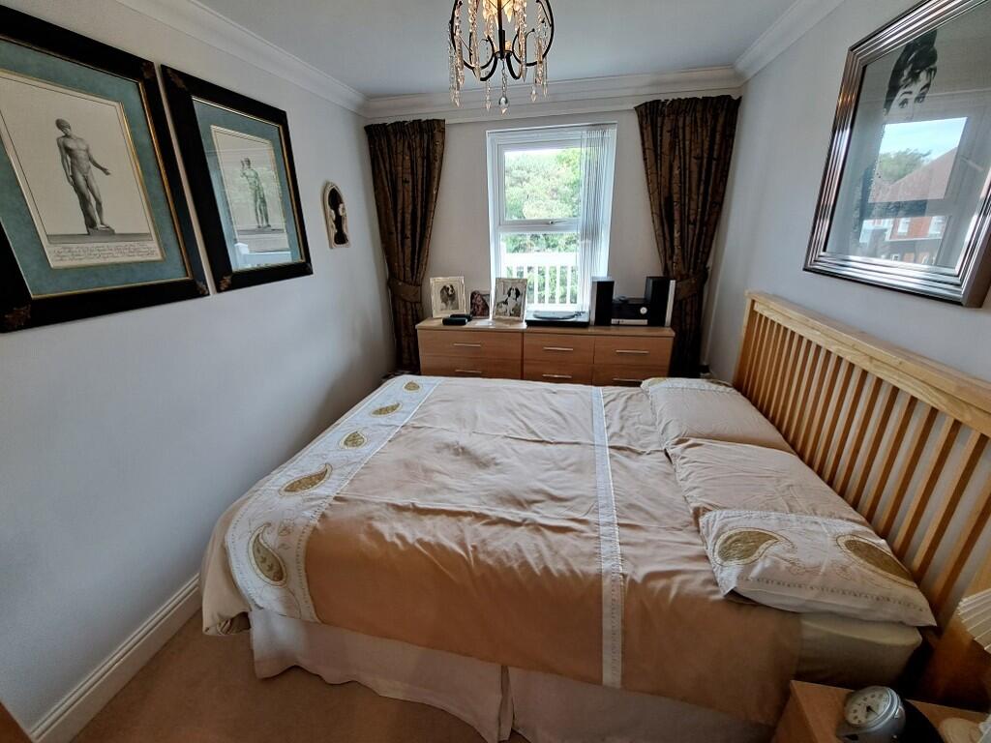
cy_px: 372
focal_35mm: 13
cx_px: 496
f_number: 2.2
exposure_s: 1/50
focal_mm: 1.74
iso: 100
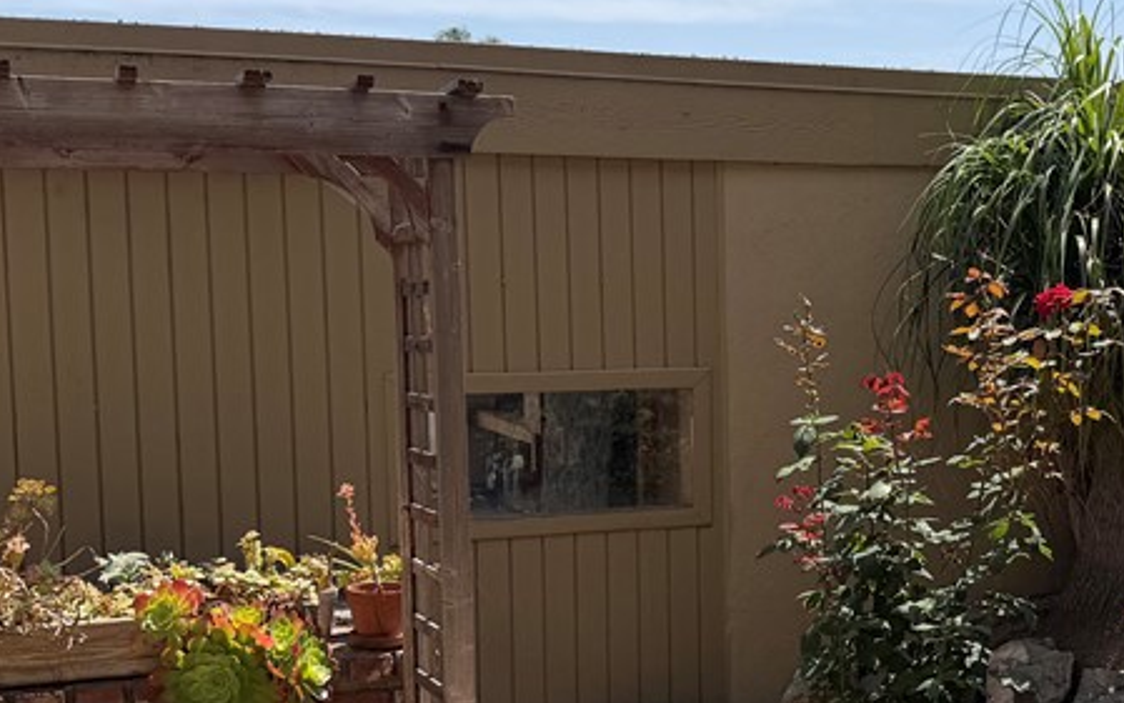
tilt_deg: -6.2
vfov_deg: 22.3
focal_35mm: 58
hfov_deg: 34.0
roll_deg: -0.2
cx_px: 914
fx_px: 1777
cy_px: 433
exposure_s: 1/5714
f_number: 1.78
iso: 80
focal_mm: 6.76
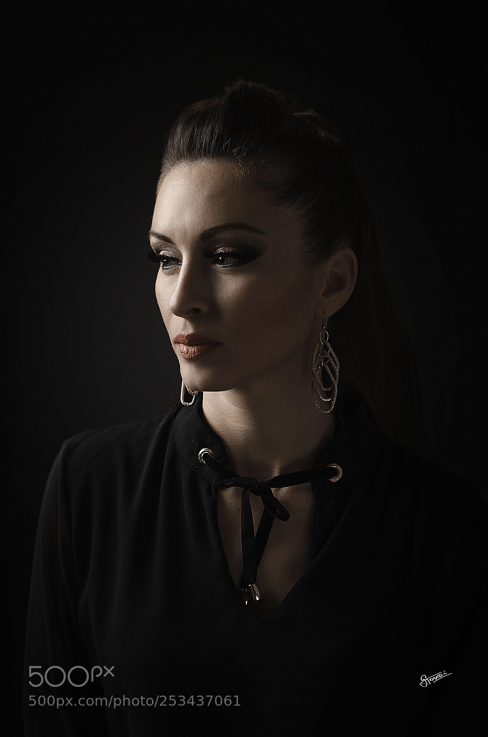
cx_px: 244
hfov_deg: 18.1
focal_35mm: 75
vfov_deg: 27.0
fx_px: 1532
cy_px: 368
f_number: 3.2
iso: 100
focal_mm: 50
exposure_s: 1/80
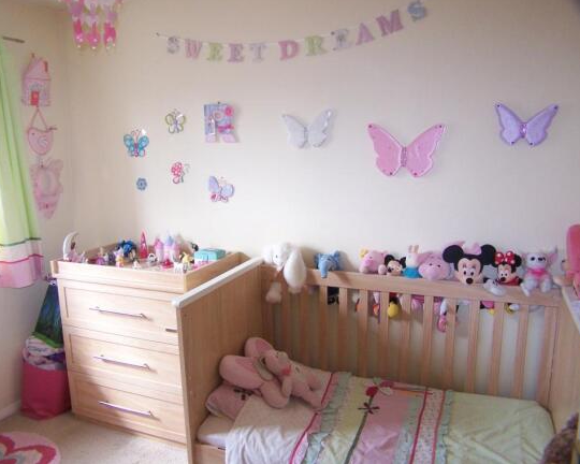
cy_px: 230
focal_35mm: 40
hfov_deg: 45.8
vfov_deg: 37.3
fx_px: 687
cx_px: 273
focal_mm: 6.3
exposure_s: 1/50
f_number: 2.8
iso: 160
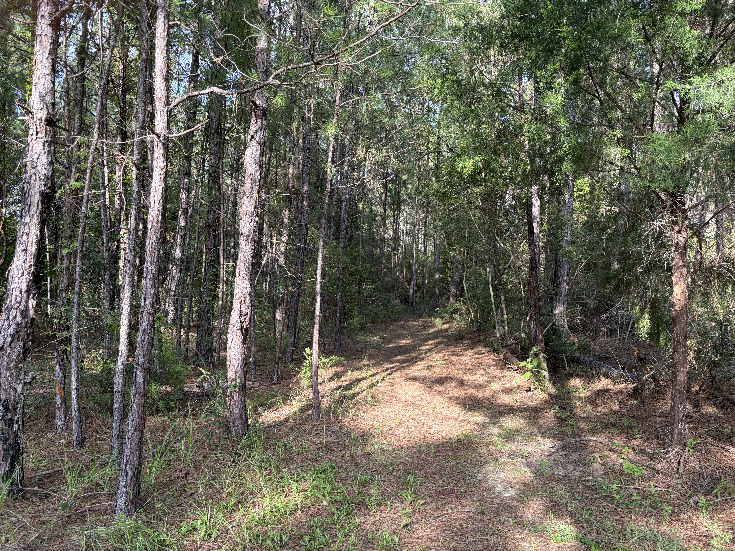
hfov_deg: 67.3
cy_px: 276
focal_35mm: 26
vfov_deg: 53.1
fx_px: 552
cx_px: 368
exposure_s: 1/197
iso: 50
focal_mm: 5.96
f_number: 1.6
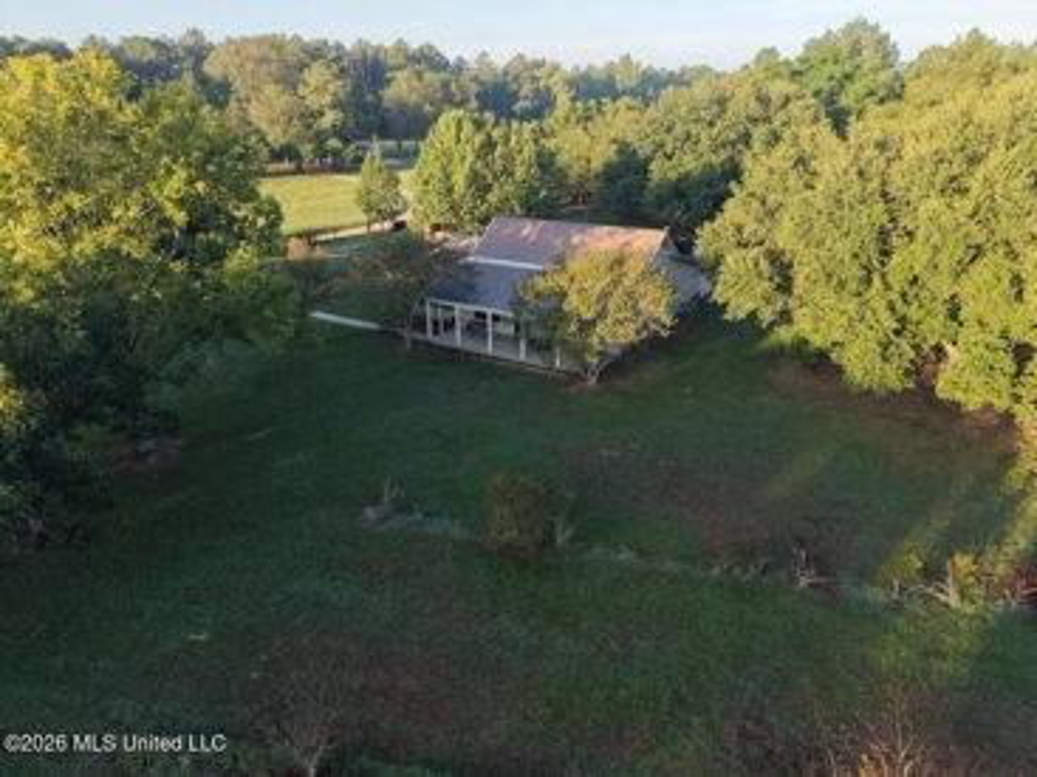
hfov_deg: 71.6
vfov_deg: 56.8
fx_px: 719
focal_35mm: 24
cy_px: 388
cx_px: 518
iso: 400
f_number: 1.8
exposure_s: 1/1000
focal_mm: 8.67
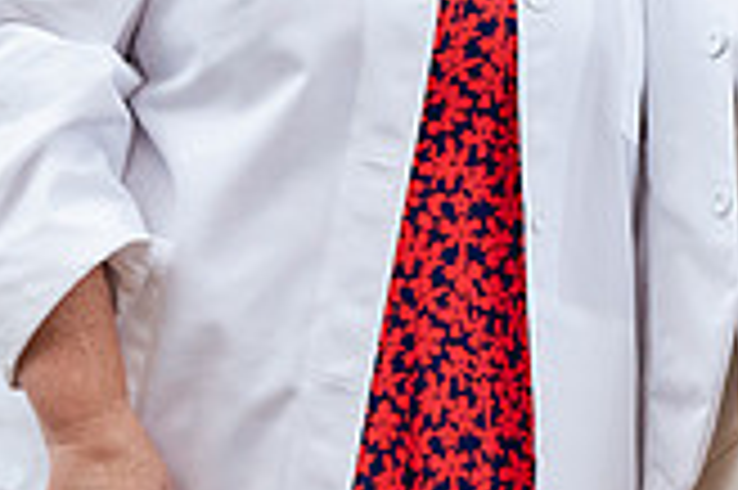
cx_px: 392
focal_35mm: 460
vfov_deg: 3.0
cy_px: -106
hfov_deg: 4.5
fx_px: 9420
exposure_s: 1/200
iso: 1600
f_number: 3.5
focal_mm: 130
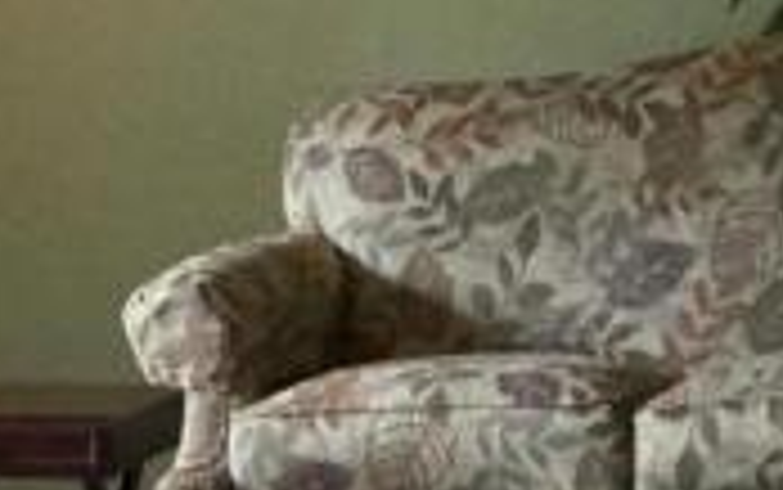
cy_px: 535
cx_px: 324
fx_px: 4121
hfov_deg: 10.9
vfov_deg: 6.8
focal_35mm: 193
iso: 100
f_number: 2.4
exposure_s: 1/30
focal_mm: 3.3
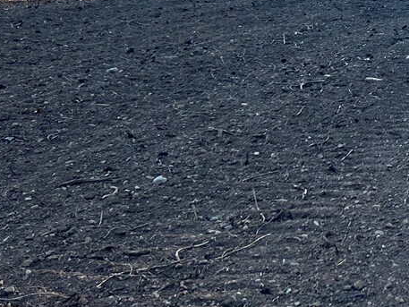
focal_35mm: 91
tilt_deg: +2.6
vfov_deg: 15.6
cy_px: -71
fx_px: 1075
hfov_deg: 19.4
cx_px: 567
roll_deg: +1.2
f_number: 1.5
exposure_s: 1/1575
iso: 50
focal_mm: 5.7
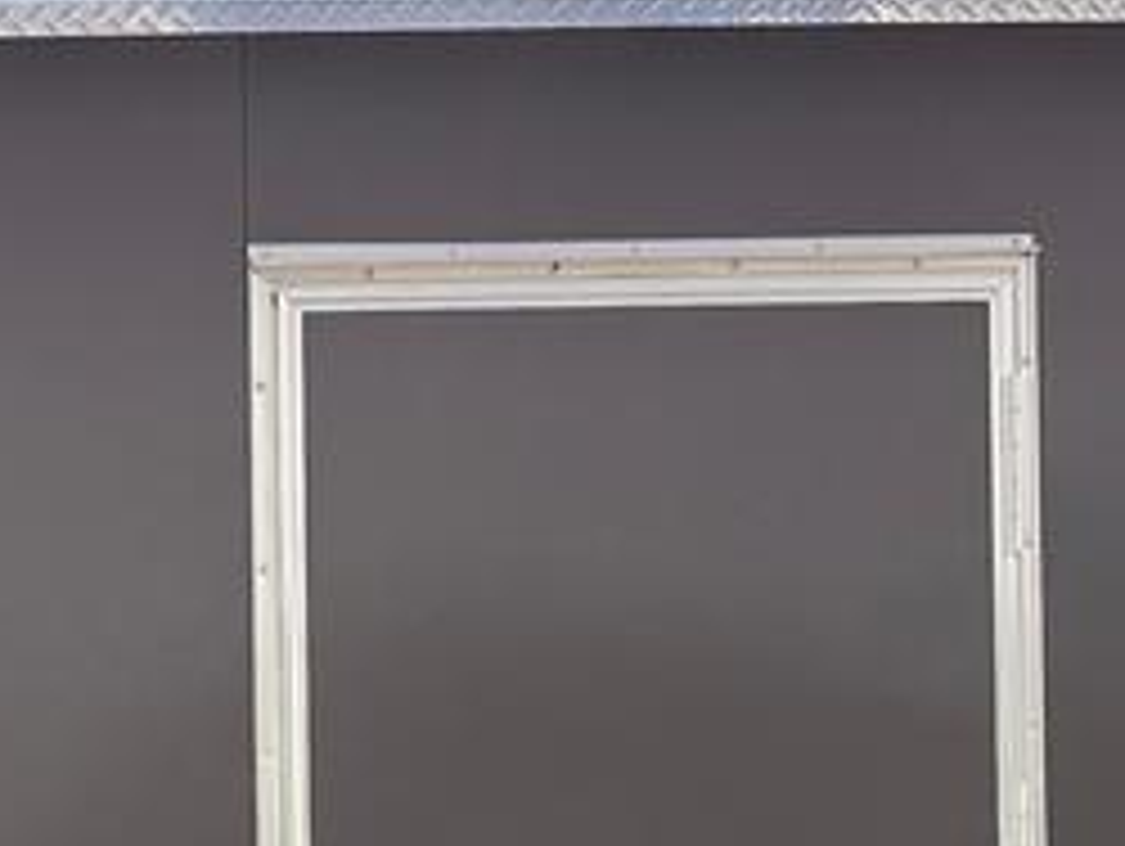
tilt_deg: +0.3
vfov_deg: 11.0
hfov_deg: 14.2
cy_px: 994
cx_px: -346
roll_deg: -1.3
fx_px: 4327
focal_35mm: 133
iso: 50
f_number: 1.6
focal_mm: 5.96
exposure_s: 1/3534
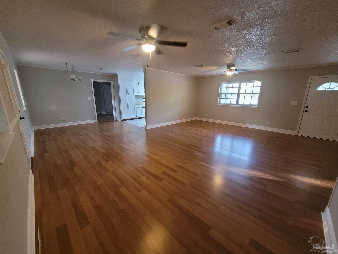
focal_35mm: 13
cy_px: 127
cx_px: 169
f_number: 2.2
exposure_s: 1/30
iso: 400
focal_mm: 1.74
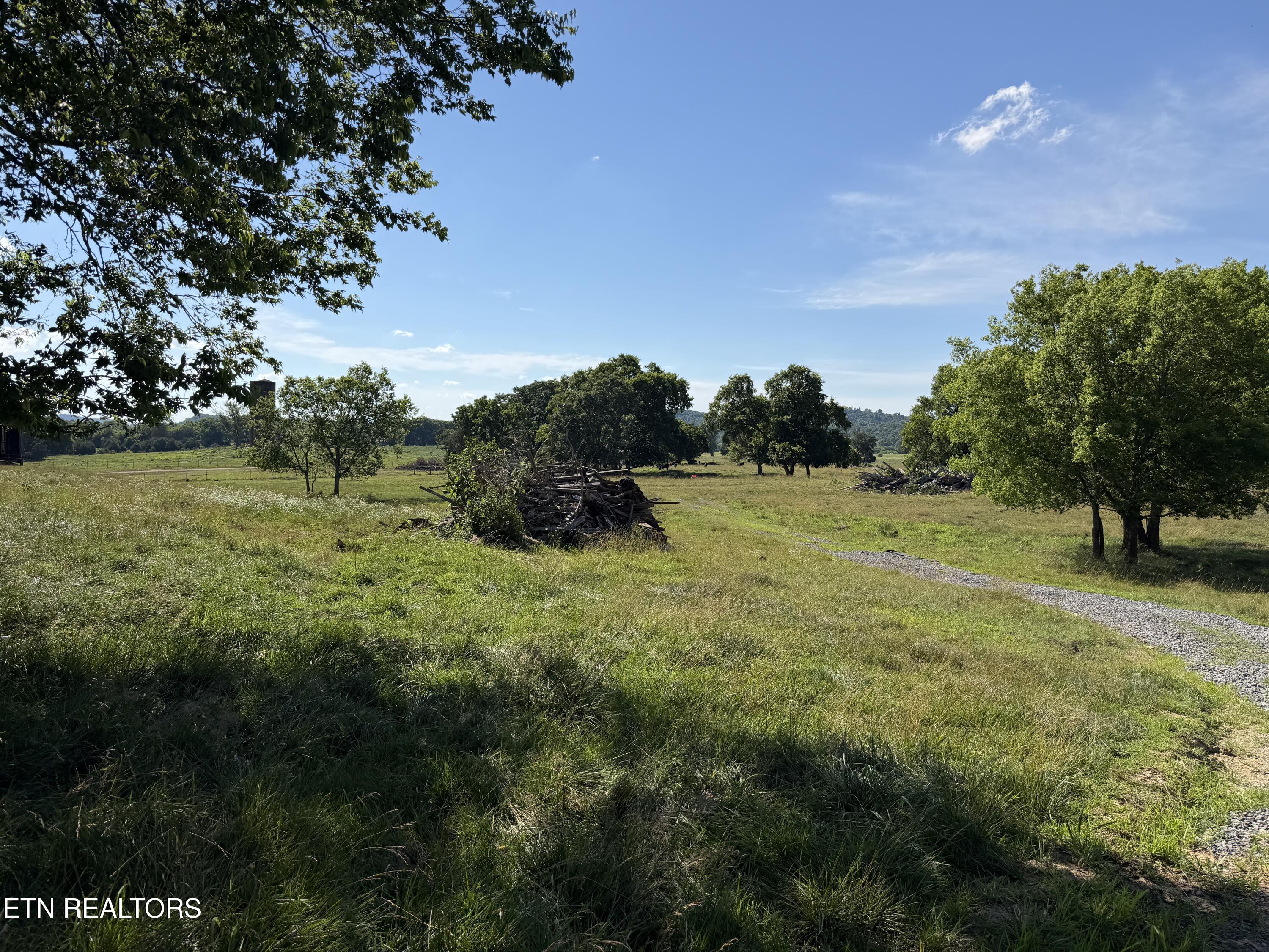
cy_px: 476
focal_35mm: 24
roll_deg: -0.3
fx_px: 880
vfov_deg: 56.8
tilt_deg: -1.7
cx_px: 634
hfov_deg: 71.6
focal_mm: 6.76
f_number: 1.78
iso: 80
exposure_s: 1/6711
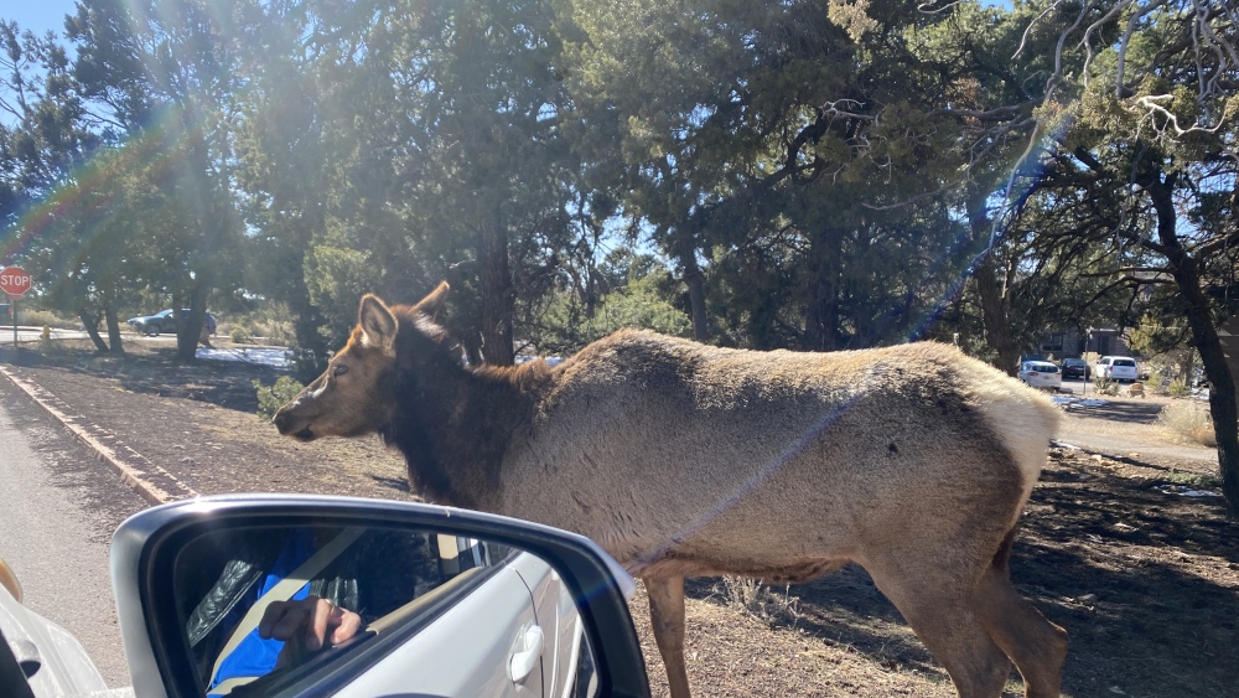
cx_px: 627
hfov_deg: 66.1
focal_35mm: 29
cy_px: 426
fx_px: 953
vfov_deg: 40.0
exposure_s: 1/788
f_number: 1.8
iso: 32
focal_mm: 4.25
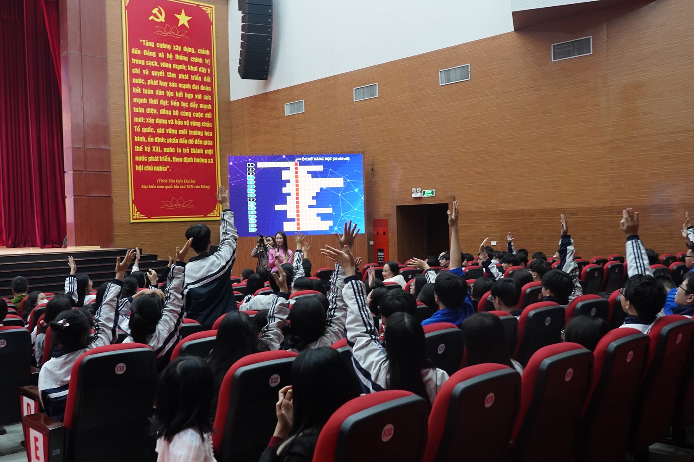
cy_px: 231
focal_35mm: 36
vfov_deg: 36.9
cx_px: 347
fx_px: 694
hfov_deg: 53.1
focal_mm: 24
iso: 4000
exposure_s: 1/160
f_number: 4
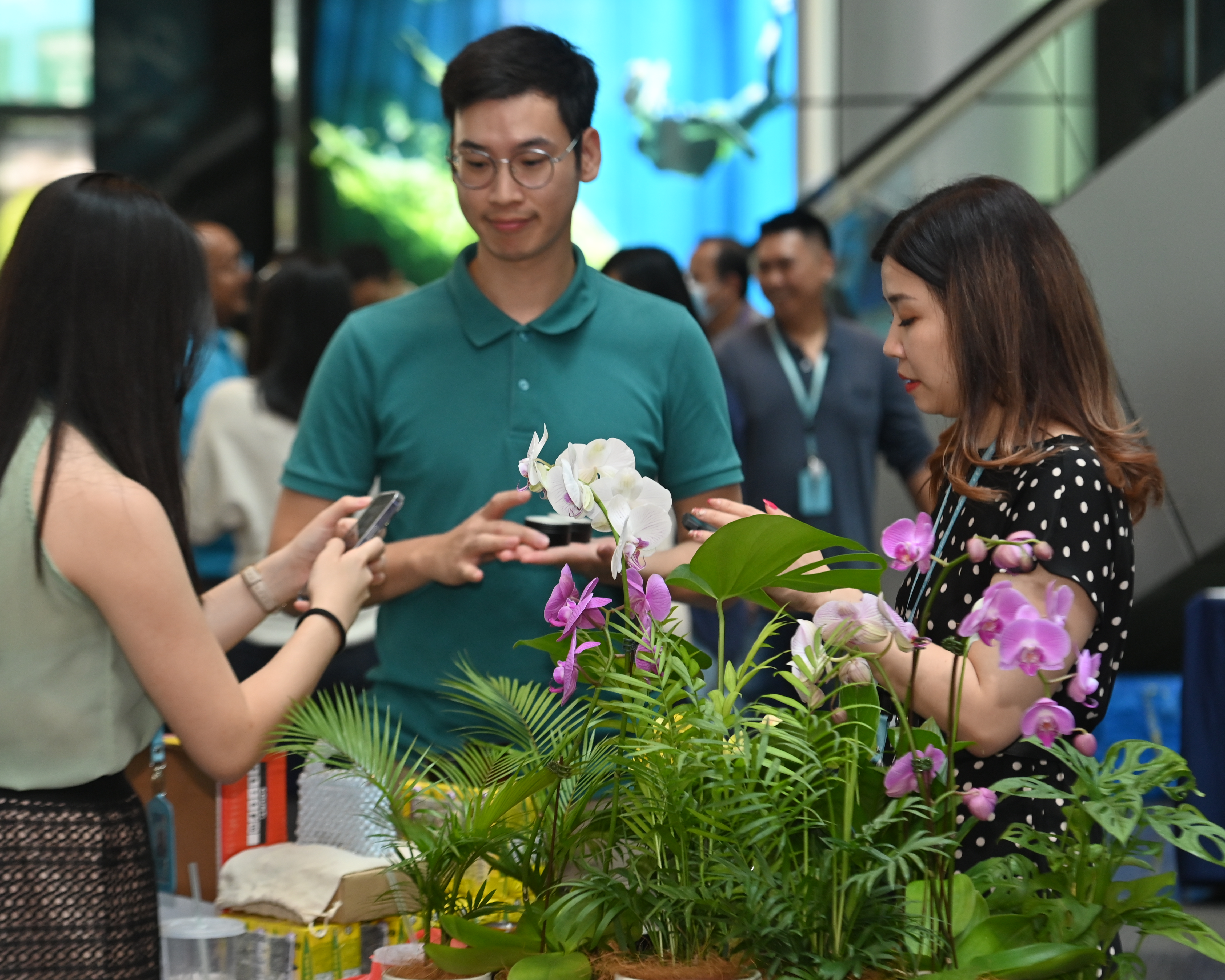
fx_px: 4387
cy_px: 509
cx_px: 577
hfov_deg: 15.9
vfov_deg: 12.7
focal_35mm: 121
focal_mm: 98
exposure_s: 1/100
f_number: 4.5
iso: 1000
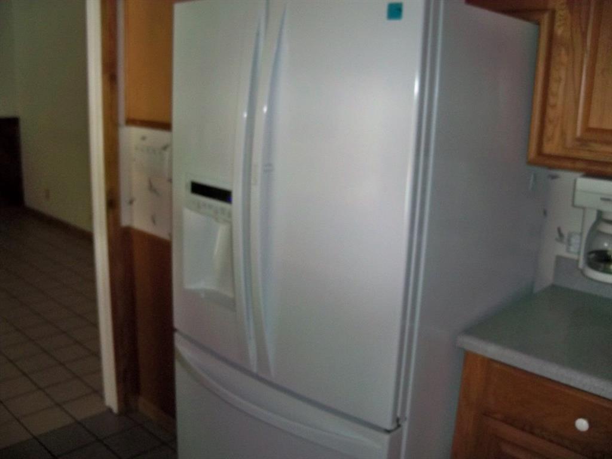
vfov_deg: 40.7
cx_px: 306
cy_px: 230
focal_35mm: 35
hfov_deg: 52.6
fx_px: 619
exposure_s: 1/30
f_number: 3.5
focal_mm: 6.2
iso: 200
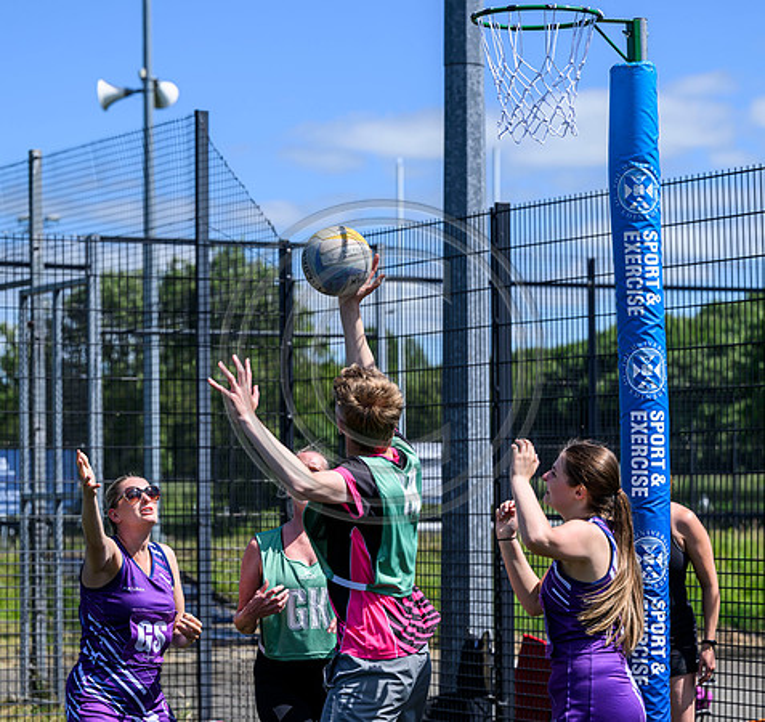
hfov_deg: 14.8
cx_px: 413
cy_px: 361
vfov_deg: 14.0
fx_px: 2946
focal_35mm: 121
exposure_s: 1/2500
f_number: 4
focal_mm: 98
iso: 250
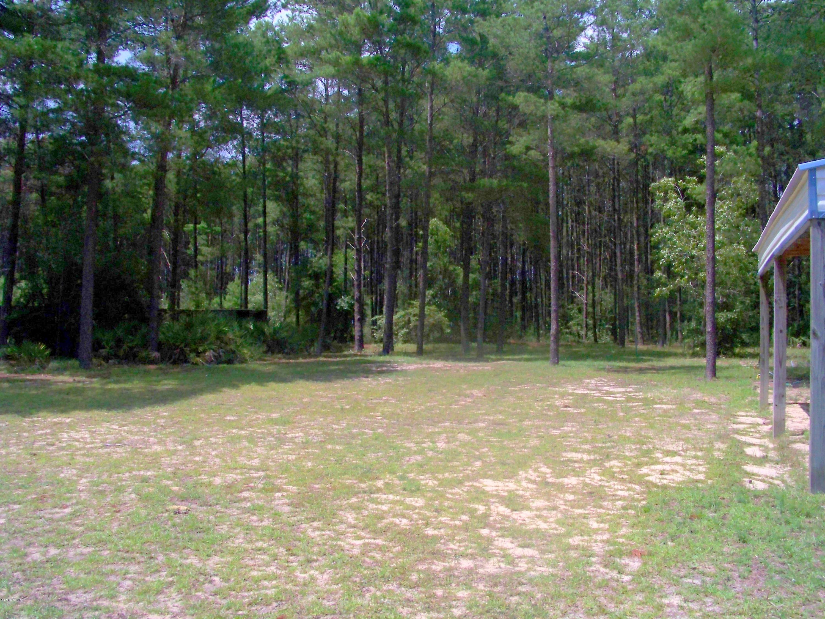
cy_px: 310
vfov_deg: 42.9
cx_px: 412
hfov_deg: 55.4
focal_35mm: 33
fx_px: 786
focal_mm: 5.85
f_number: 5.6
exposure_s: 1/1250
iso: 200
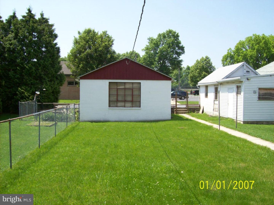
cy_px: 102
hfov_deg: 51.4
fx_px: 285
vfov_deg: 39.7
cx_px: 137
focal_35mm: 36
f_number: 4.8
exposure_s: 1/349
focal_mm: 6
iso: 80
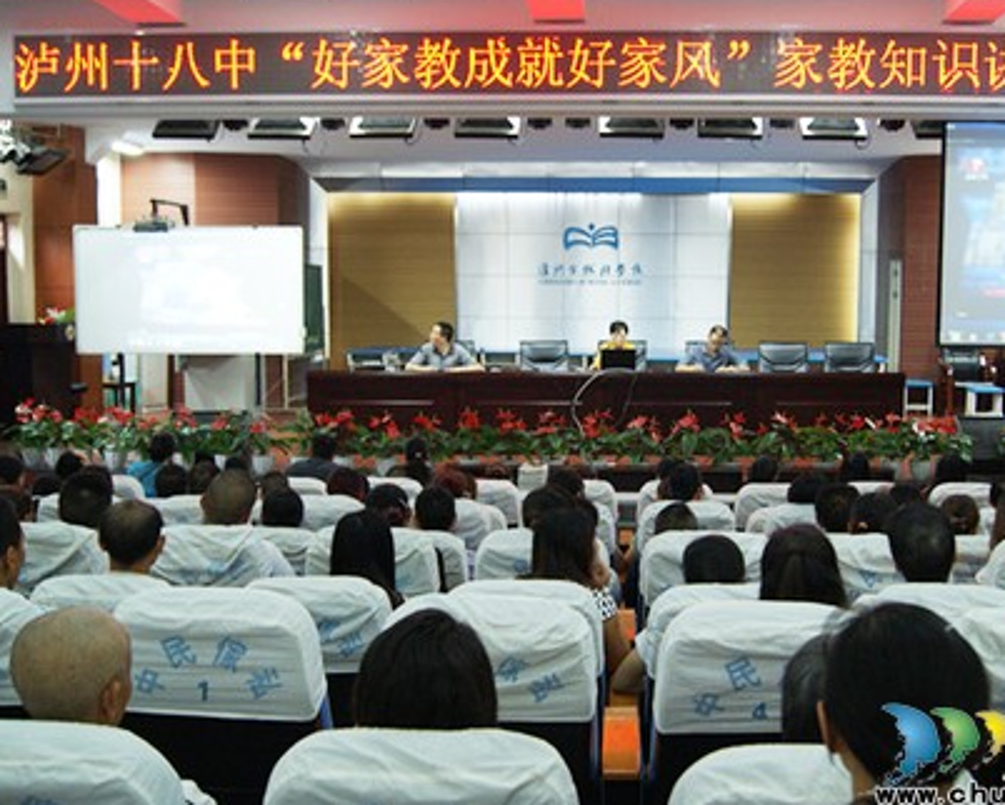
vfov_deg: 35.7
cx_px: 580
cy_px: 400
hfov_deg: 43.7
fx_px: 1250
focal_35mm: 42
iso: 400
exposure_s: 1/8
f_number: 4
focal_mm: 24
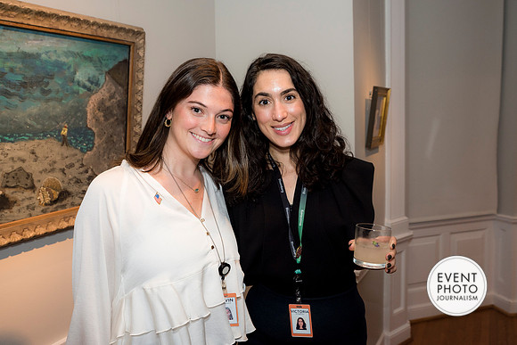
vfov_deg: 39.2
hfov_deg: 56.2
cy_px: 166
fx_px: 484
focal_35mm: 34
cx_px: 262
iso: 800
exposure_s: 1/125
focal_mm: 32
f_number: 5
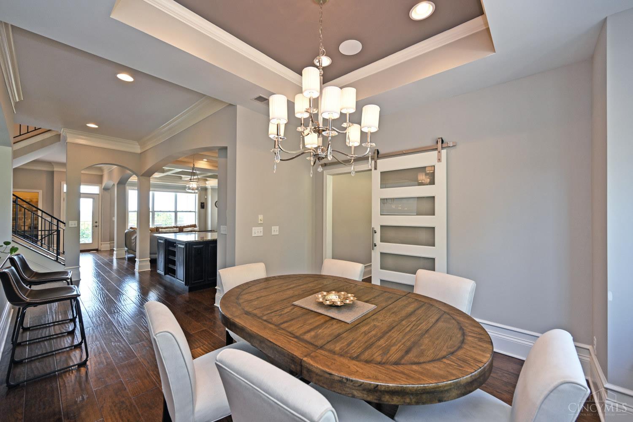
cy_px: 211
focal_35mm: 14
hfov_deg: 104.3
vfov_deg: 81.2
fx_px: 246
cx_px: 316
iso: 200
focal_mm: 14
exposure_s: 1/80
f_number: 4.5
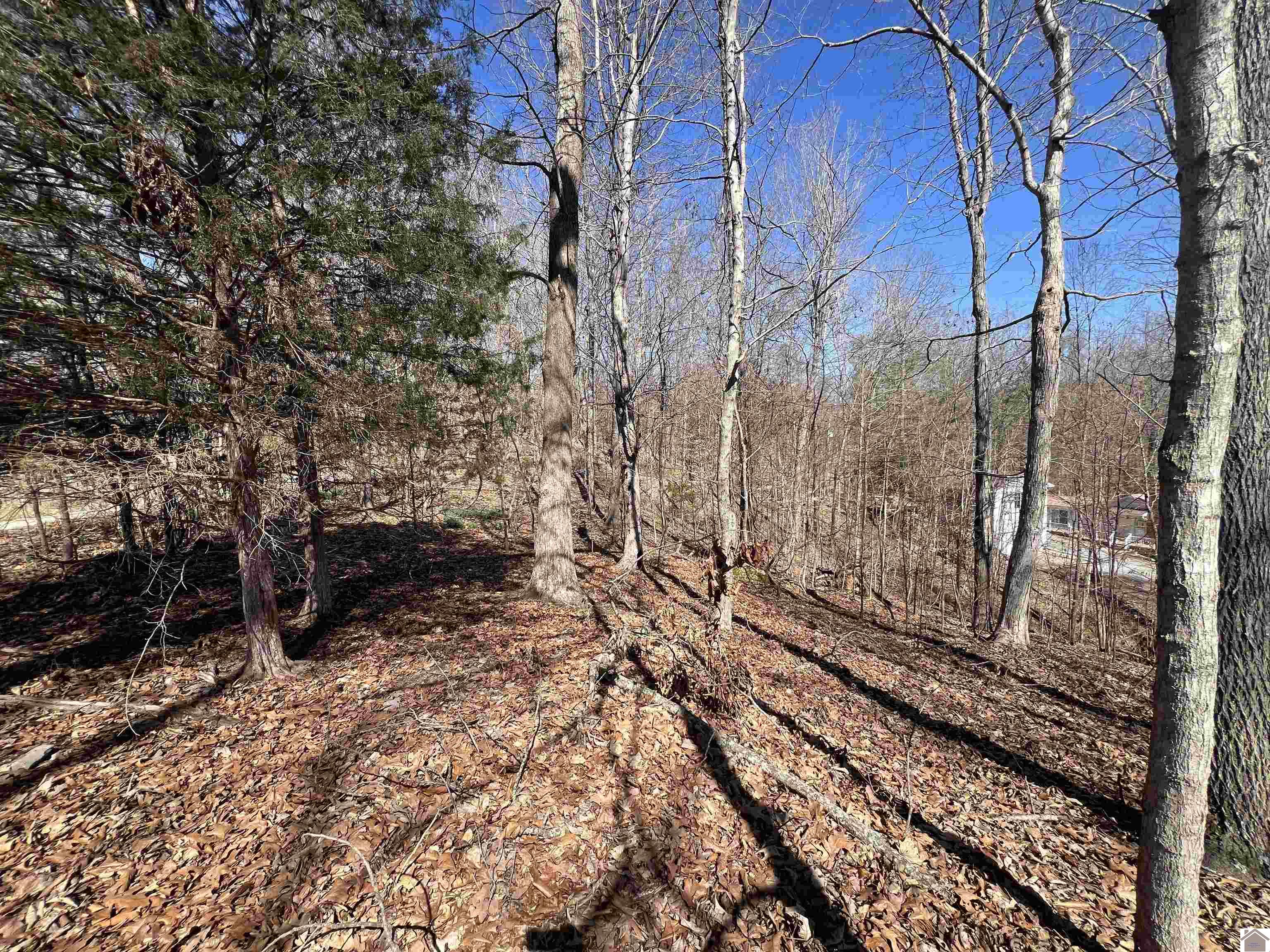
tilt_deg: -3.8
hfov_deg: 106.2
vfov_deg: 89.9
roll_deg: +1.8
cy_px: 476
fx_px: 477
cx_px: 635
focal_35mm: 13
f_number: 1.8
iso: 32
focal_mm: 1.57
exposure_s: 1/803
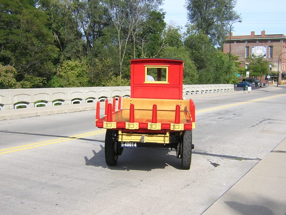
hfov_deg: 43.9
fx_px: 355
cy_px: 108
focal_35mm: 43
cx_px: 143
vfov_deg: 33.6
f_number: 5.6
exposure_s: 1/187
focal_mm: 5.6
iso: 100
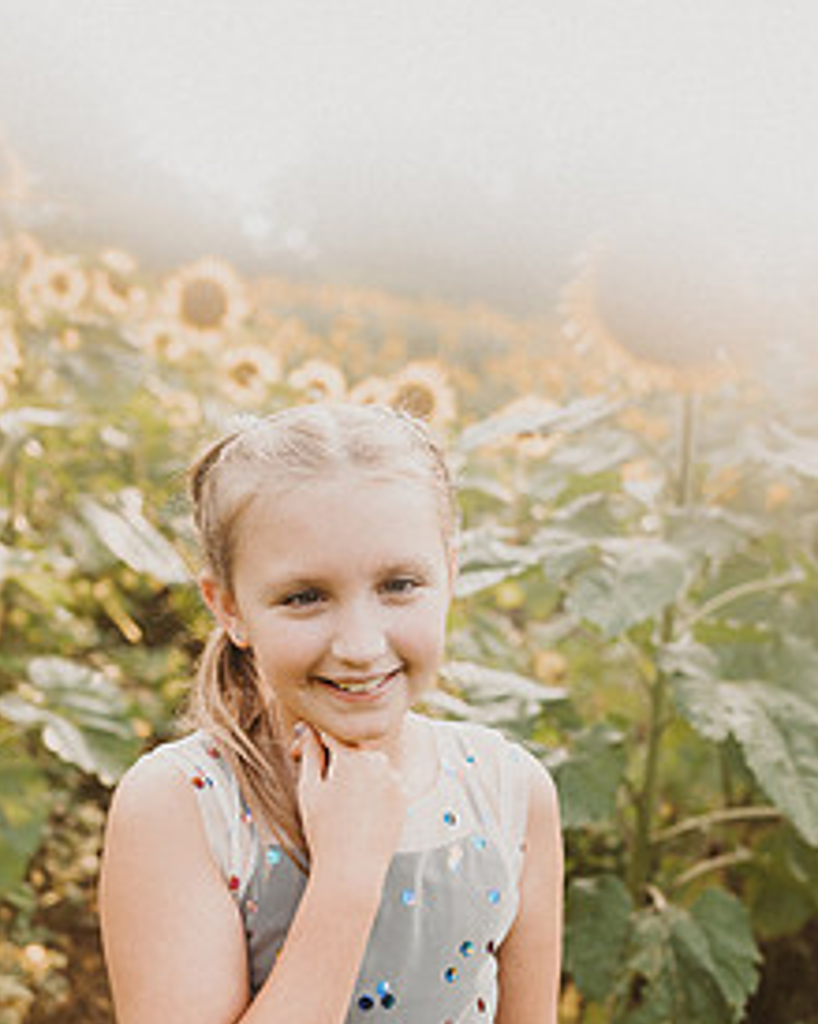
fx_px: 1120
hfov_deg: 40.1
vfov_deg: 48.3
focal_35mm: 37
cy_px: 676
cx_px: 370
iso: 125
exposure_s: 1/320
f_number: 2.2
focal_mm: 24
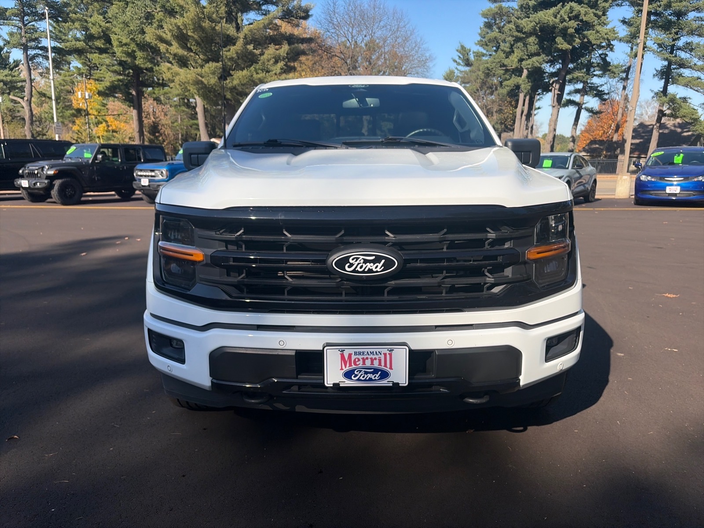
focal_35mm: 26
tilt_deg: -12.9
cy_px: 264
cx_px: 352
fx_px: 529
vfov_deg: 53.1
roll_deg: -1.2
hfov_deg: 67.3
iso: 50
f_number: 1.6
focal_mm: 5.96
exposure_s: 1/2747
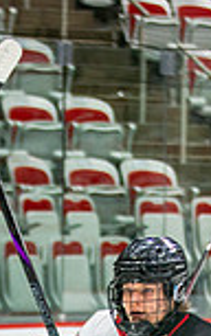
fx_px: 3679
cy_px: 515
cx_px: 99
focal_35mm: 401
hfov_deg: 3.3
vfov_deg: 5.2
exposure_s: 1/640
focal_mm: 80
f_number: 2.8
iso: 640
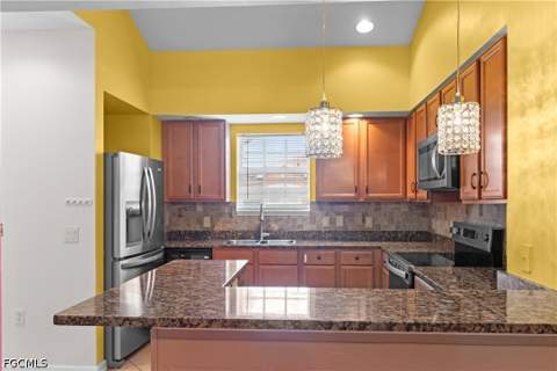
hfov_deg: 70.4
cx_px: 278
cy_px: 186
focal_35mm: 26
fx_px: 395
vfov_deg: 50.4
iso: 800
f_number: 5.3
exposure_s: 1/30
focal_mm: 17
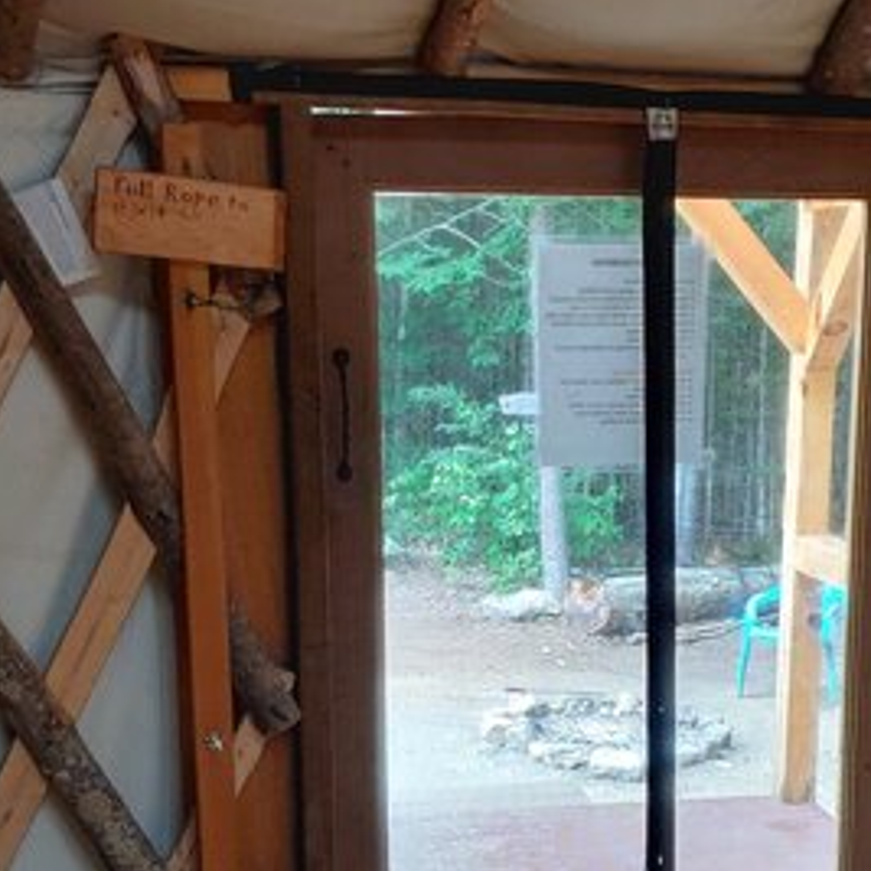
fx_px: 1509
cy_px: 620
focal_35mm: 53
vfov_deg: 31.8
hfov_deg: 31.8
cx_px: 613
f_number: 1.5
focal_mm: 4.23
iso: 100
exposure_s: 1/60
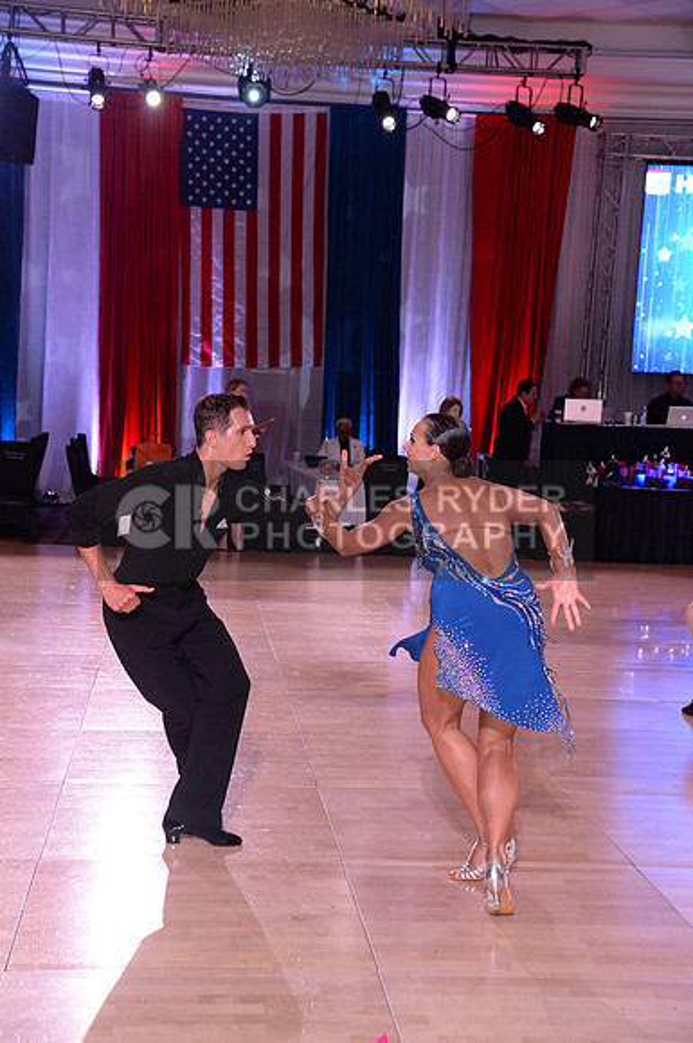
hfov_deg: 23.3
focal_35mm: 58
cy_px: 522
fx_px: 1680
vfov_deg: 34.5
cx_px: 346
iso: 2000
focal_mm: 58
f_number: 5.6
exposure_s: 1/250
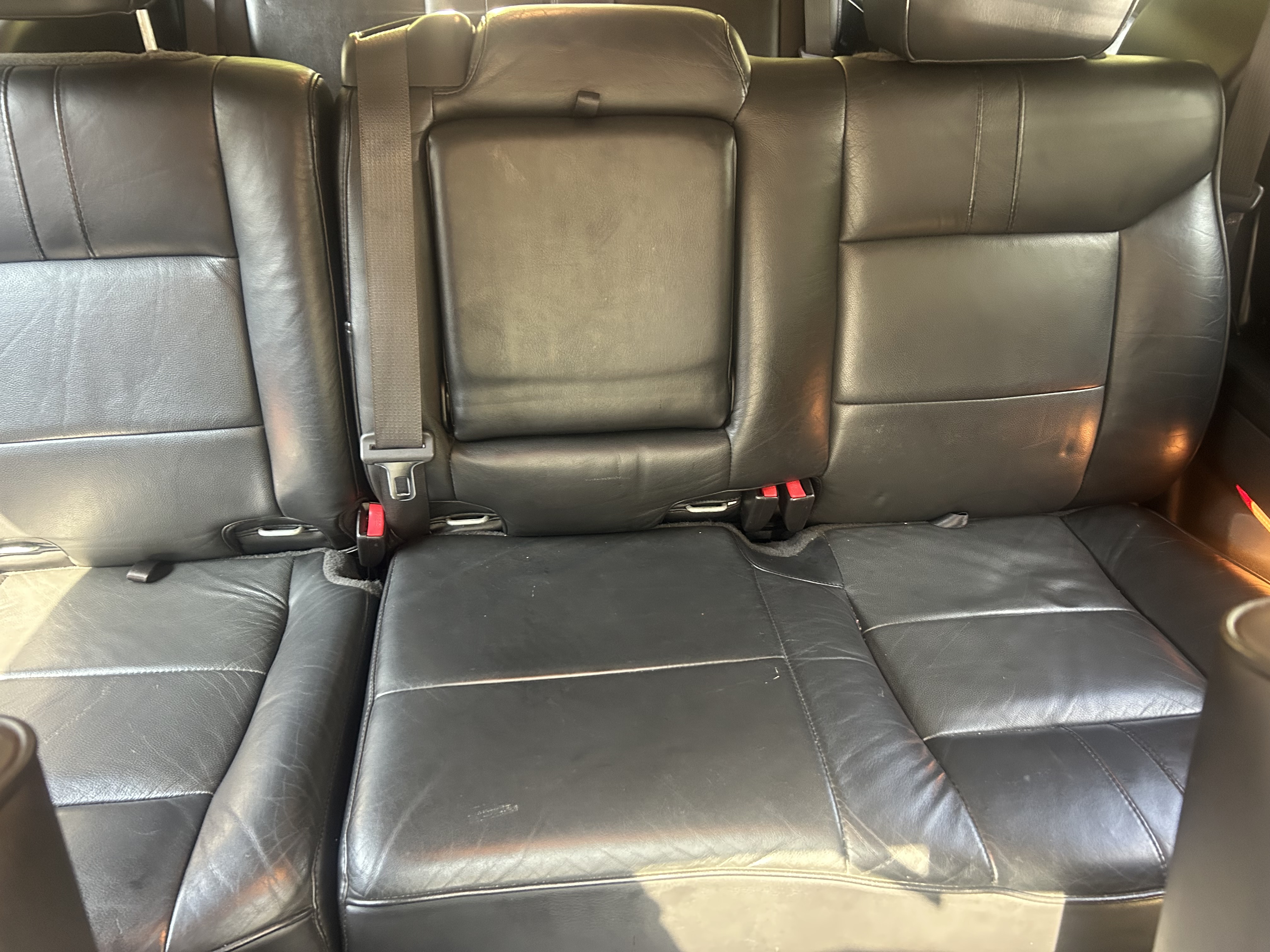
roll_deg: -1.0
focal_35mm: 26
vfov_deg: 53.1
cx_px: 635
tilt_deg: -39.2
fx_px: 954
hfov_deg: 67.3
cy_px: 476
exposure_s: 1/52
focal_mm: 5.7
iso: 500
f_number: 1.5
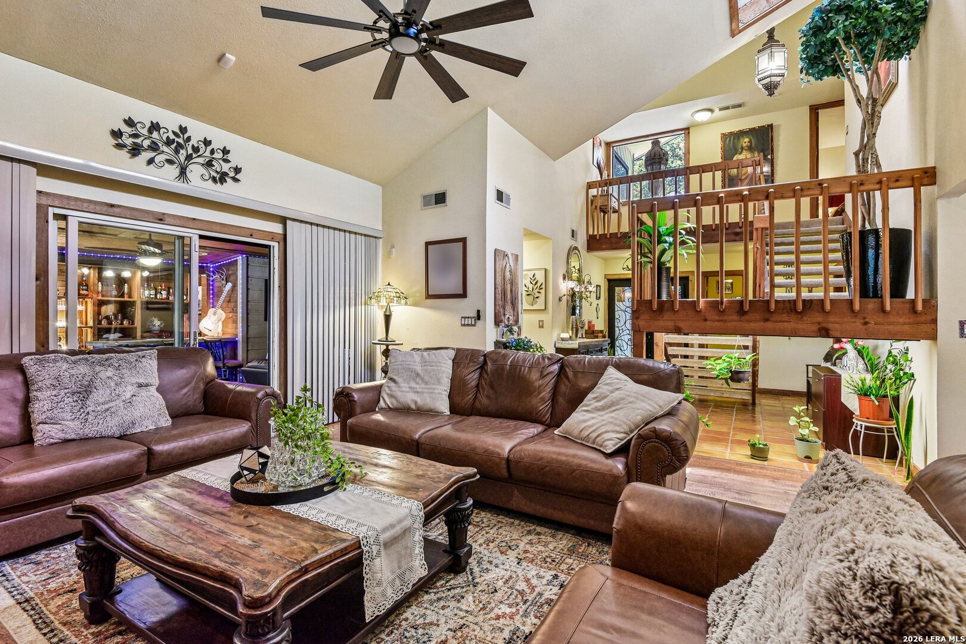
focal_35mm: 16
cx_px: 483
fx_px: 429
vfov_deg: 73.7
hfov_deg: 96.7
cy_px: 322
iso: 3200
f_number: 8
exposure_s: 1/15
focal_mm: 16
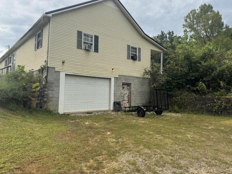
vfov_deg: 53.0
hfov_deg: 67.3
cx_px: 123
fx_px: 174
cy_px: 81
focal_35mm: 26
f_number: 1.78
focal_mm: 6.76
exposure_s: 1/1112
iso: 80
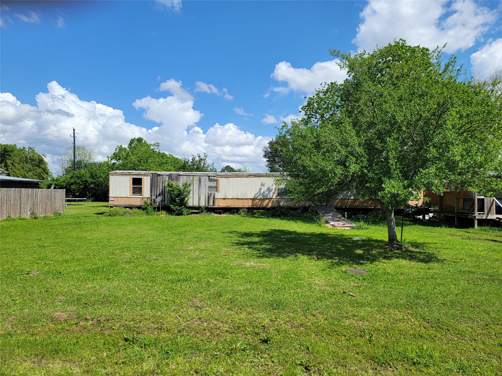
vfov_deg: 56.8
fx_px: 348
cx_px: 251
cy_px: 188
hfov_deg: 71.6
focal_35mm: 24
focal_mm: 6.7
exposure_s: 1/1179
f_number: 1.8
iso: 16
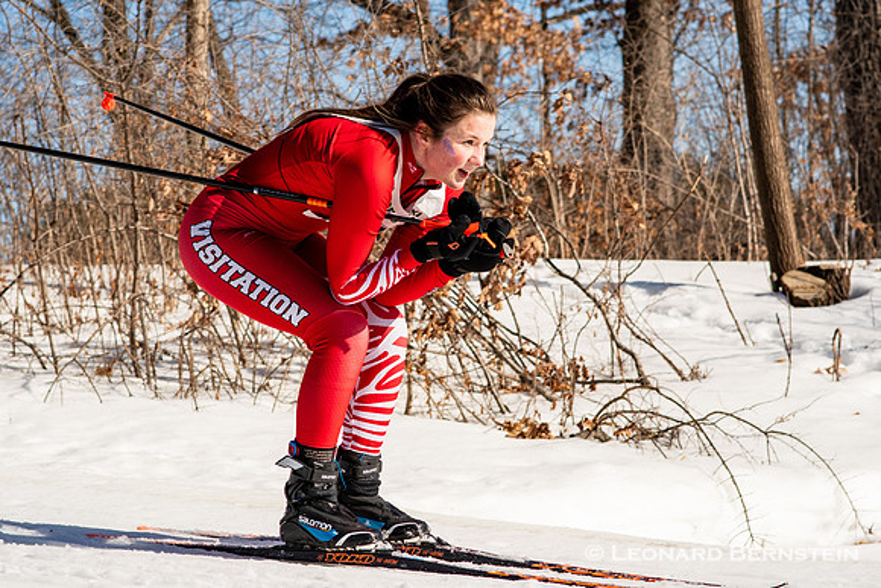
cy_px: 294
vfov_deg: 10.8
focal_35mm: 128
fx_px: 3121
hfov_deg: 16.1
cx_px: 440
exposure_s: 1/2000
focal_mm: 85
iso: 400
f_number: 6.3
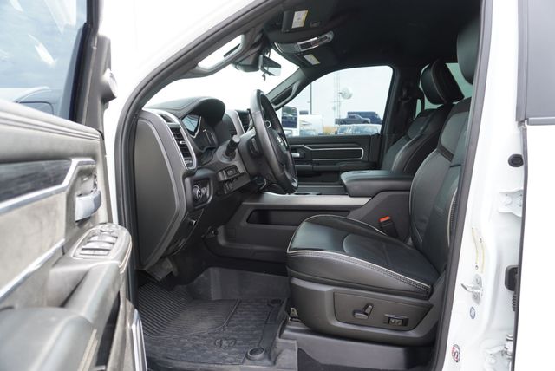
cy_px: 186
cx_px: 278
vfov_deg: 53.2
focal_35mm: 24
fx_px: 370
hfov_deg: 73.7
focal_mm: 16
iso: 100
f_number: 4.5
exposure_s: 1/80
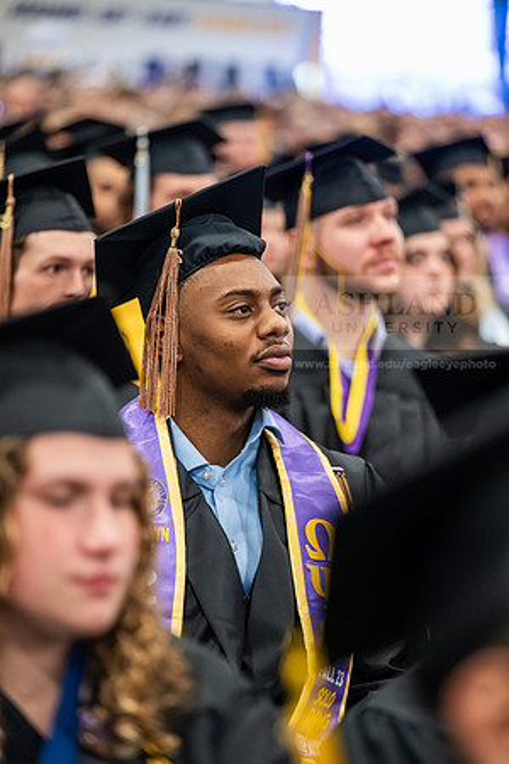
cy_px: 382
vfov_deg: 17.1
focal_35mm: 120
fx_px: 2545
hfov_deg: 11.4
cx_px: 254
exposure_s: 1/200
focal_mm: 120
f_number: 2.8
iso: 2500
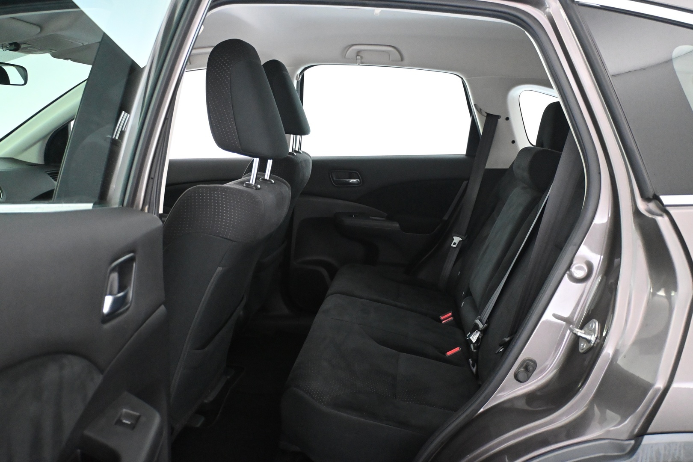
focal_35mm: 32
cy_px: 231
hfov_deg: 59.5
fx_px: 606
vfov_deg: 41.7
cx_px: 346
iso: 6400
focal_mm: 21
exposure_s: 1/60
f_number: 4
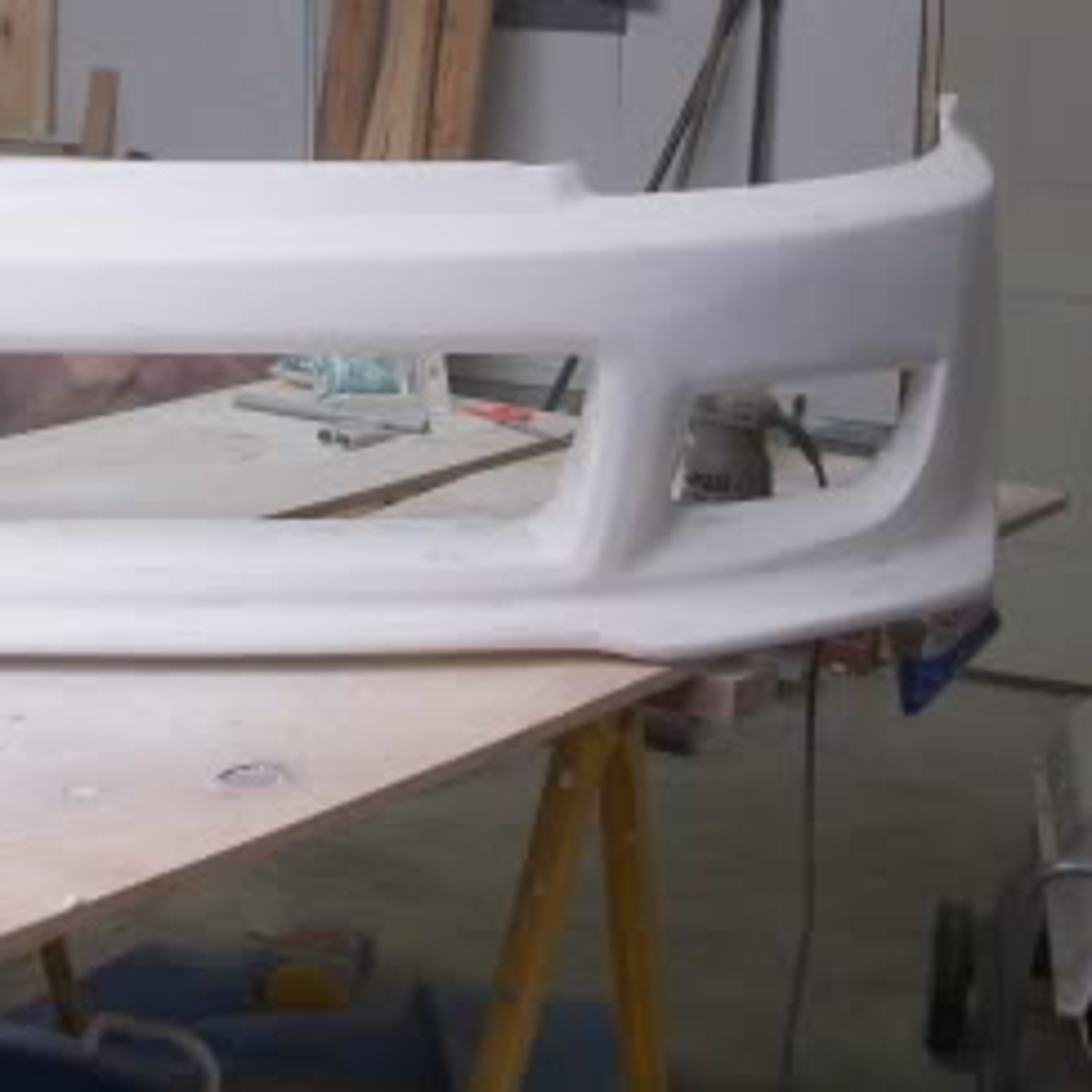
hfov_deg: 25.1
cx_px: 148
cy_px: 280
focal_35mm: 67
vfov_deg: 25.4
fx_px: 2391
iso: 200
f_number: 3.3
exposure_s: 1/30
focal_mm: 6.3
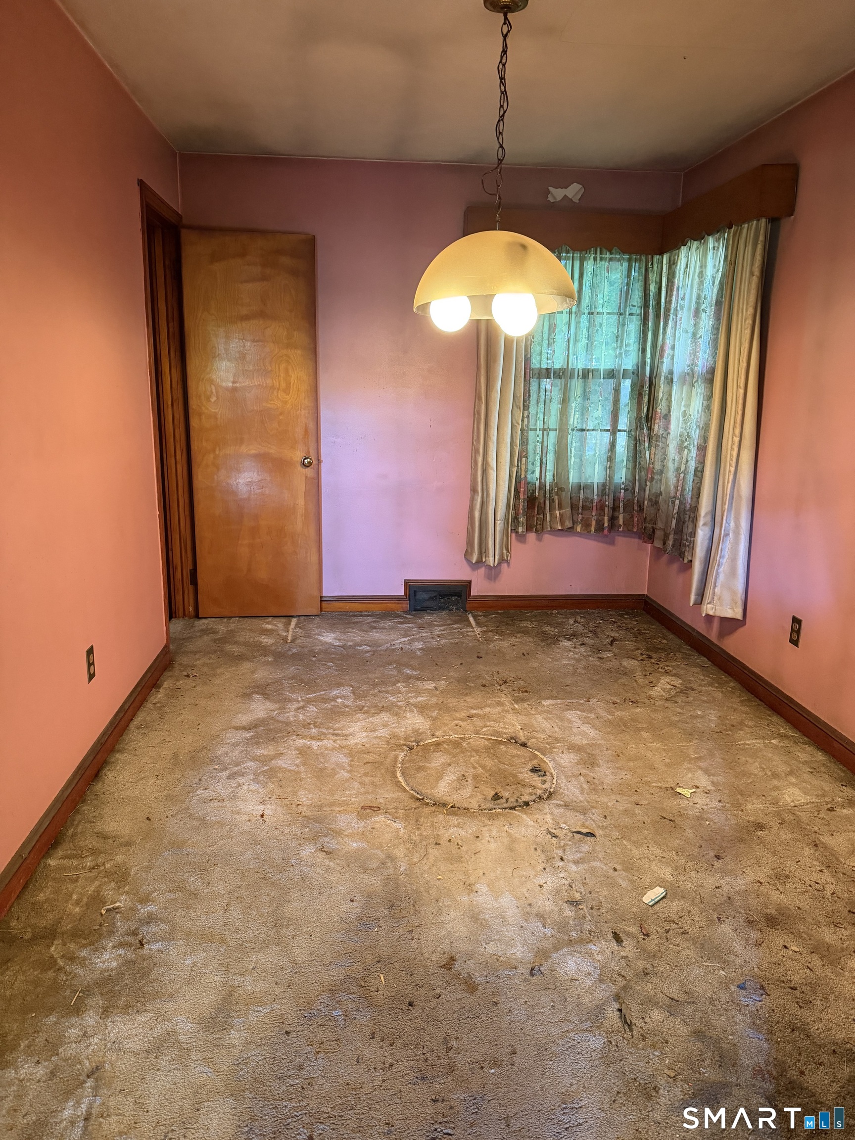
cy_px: 570
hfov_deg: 56.8
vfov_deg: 71.6
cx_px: 428
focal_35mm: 24
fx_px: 790
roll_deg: -2.5
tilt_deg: -14.2
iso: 800
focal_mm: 6.76
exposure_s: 1/60
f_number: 1.78
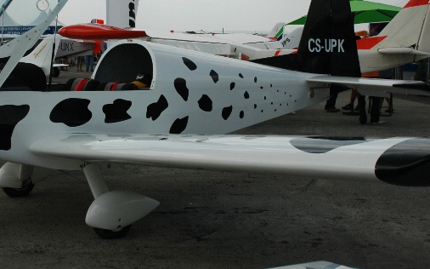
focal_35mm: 58
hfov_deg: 34.7
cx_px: 139
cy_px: 99
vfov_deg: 22.3
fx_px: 680
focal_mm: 24
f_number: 11
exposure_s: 1/500
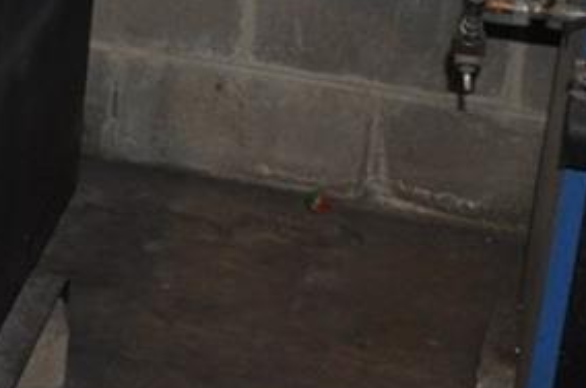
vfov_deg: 10.2
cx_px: -276
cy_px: -143
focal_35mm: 130
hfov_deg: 14.8
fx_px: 2111
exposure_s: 1/60
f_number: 3.8
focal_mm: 24
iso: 800
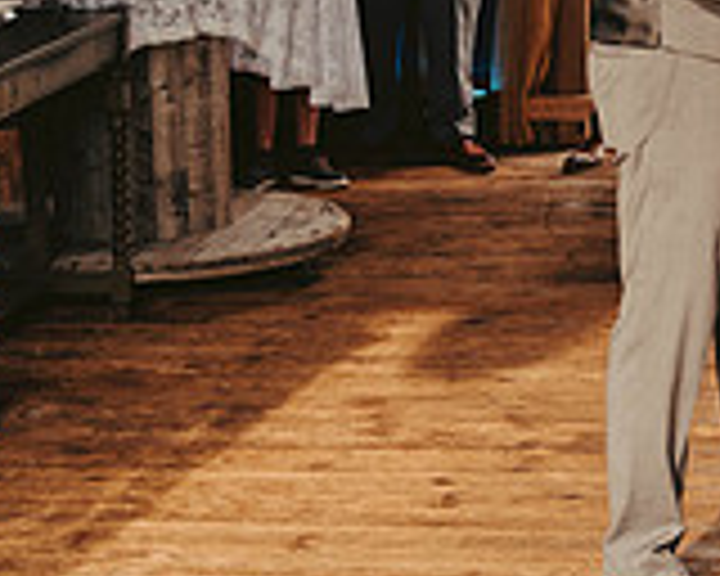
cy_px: -115
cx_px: 774
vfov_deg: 10.3
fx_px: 3132
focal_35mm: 147
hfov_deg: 12.9
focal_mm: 42
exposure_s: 1/200
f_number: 2.8
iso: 400
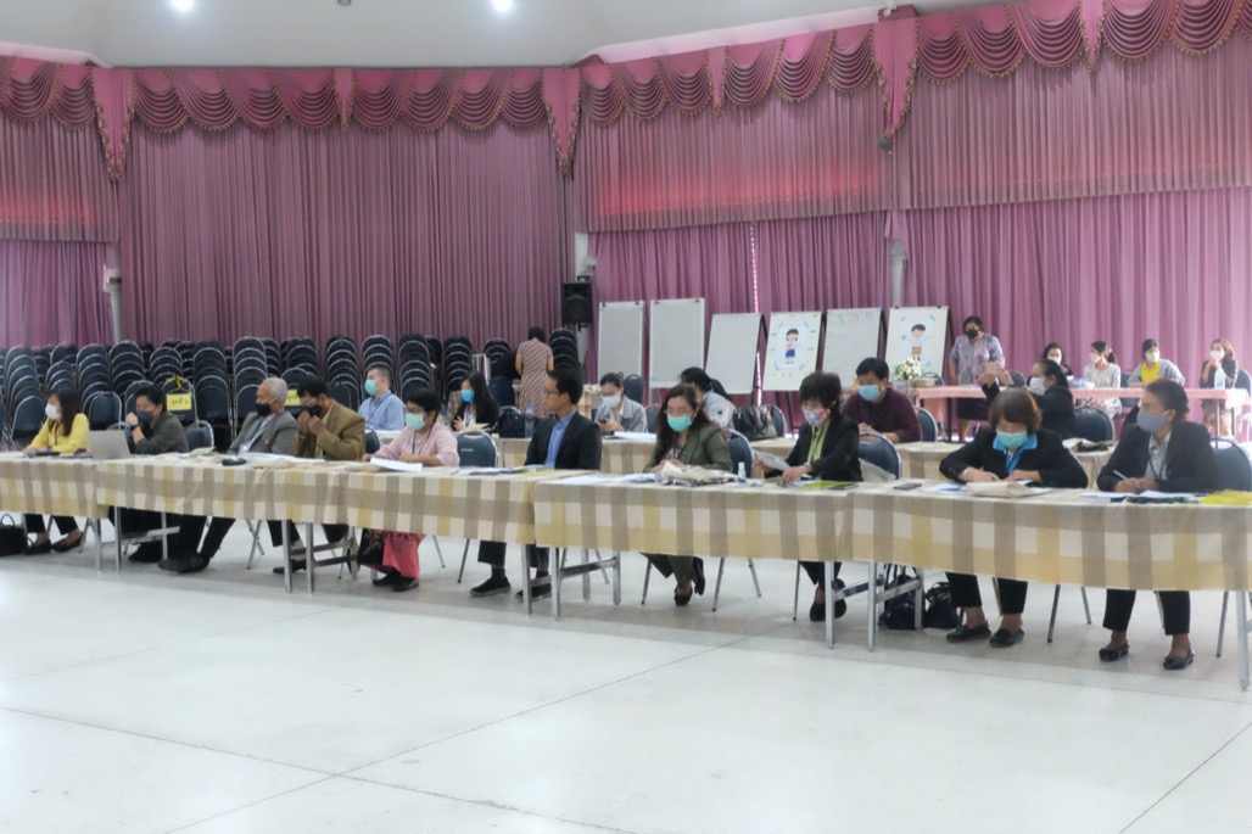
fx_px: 1460
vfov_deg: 31.9
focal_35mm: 42
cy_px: 417
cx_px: 626
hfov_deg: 46.4
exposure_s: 1/120
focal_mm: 28.2
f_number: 4.5
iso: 6400
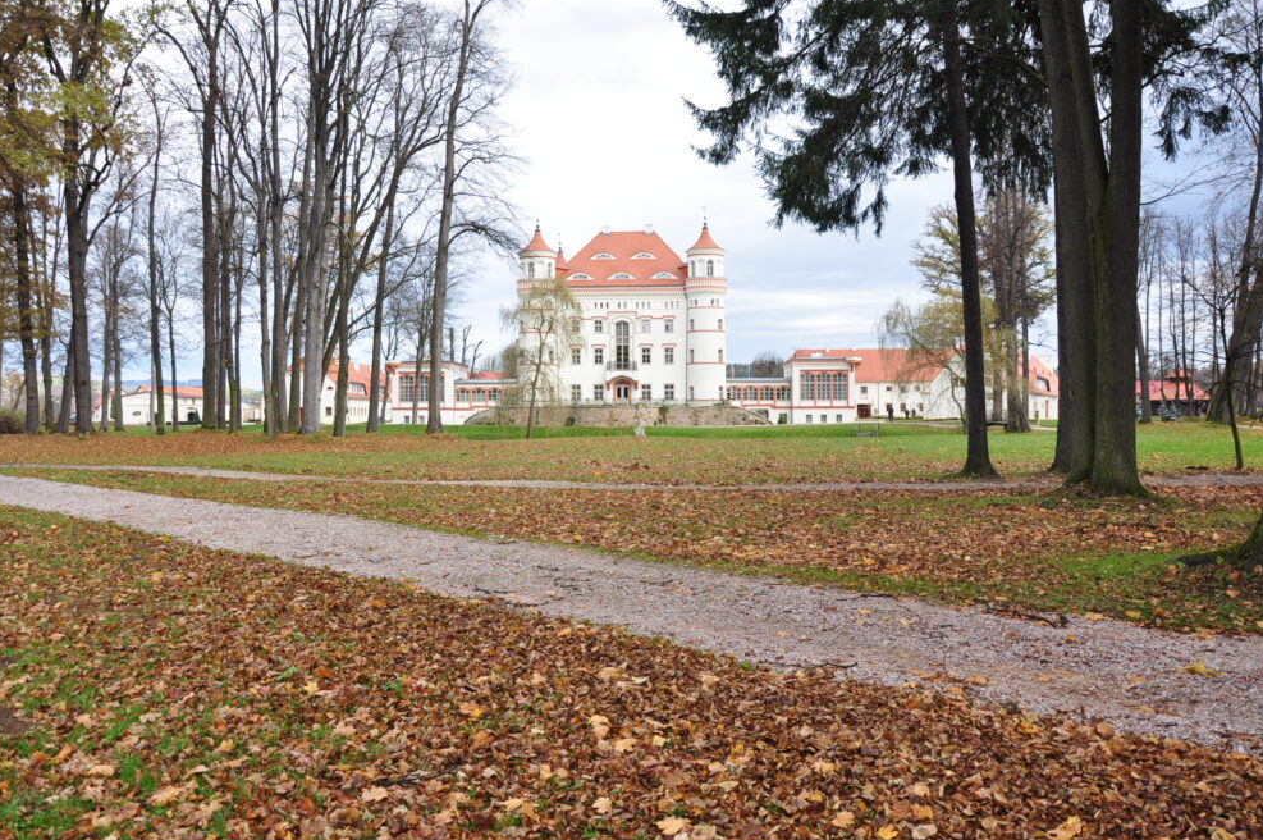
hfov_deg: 65.5
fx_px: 981
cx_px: 612
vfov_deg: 46.3
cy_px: 426
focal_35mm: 28
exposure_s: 1/160
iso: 200
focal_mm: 18
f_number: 6.3
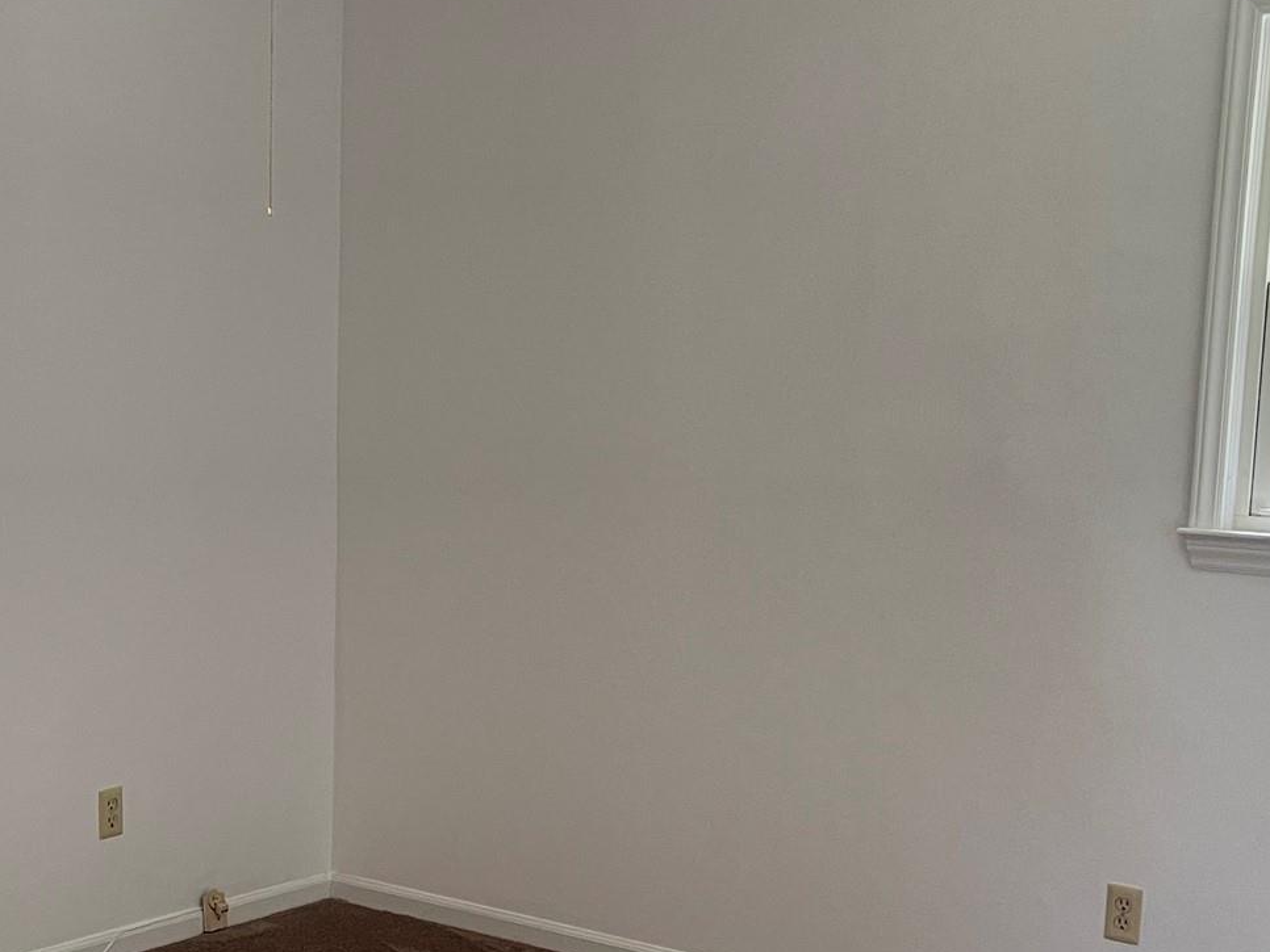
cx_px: 525
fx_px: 1945
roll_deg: -1.5
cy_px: 632
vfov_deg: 27.4
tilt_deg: -8.2
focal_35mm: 53
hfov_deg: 36.1
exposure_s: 1/74
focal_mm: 5.1
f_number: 1.6
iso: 125
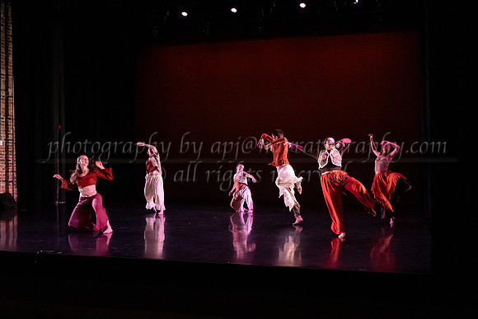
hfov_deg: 51.7
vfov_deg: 36.0
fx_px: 490
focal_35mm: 37
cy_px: 182
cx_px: 288
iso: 4000
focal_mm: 28
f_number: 4
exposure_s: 1/400
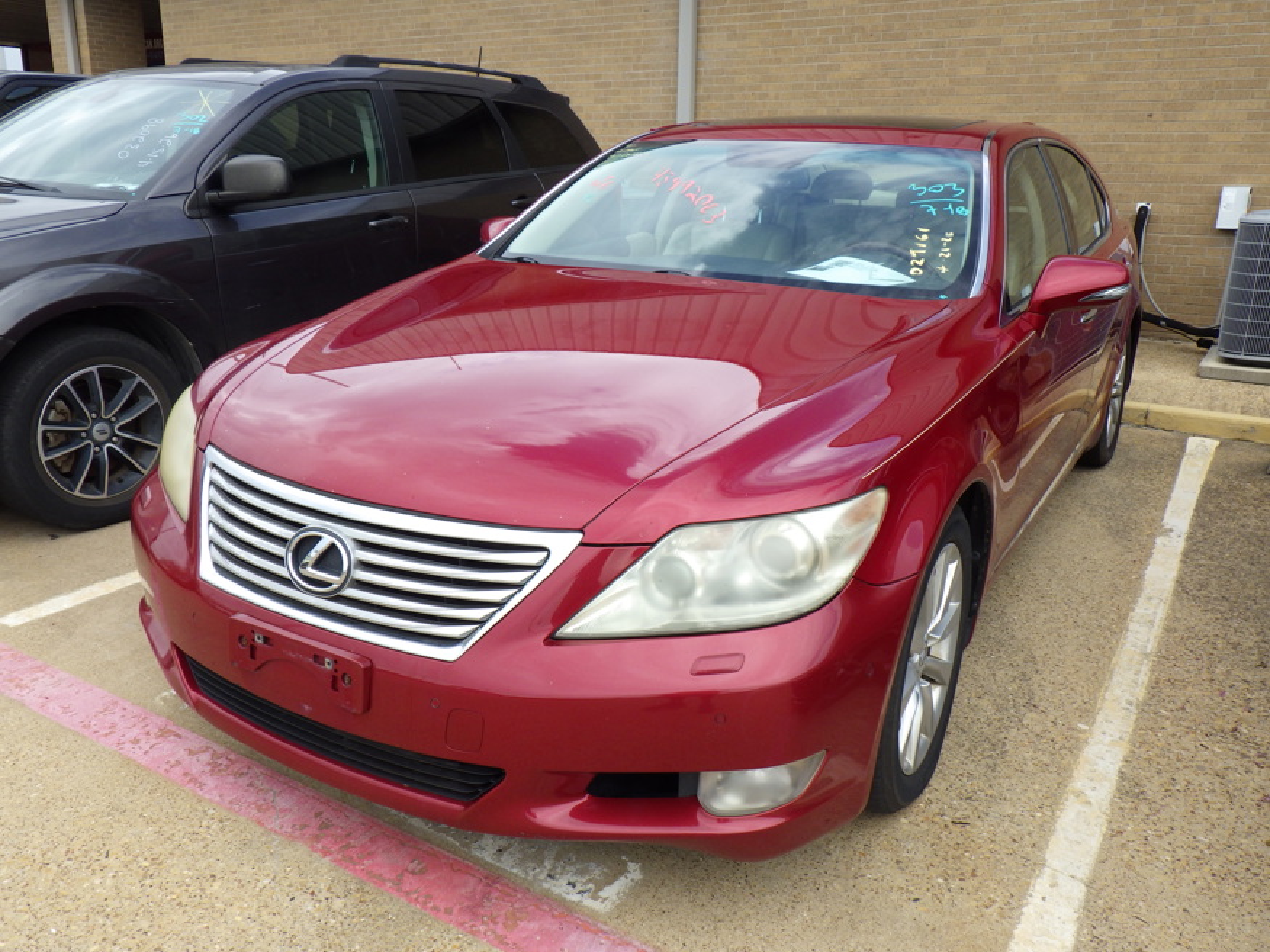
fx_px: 1027
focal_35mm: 28
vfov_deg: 49.7
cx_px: 635
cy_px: 476
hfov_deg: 63.5
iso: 125
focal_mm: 5
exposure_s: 1/320
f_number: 4.2
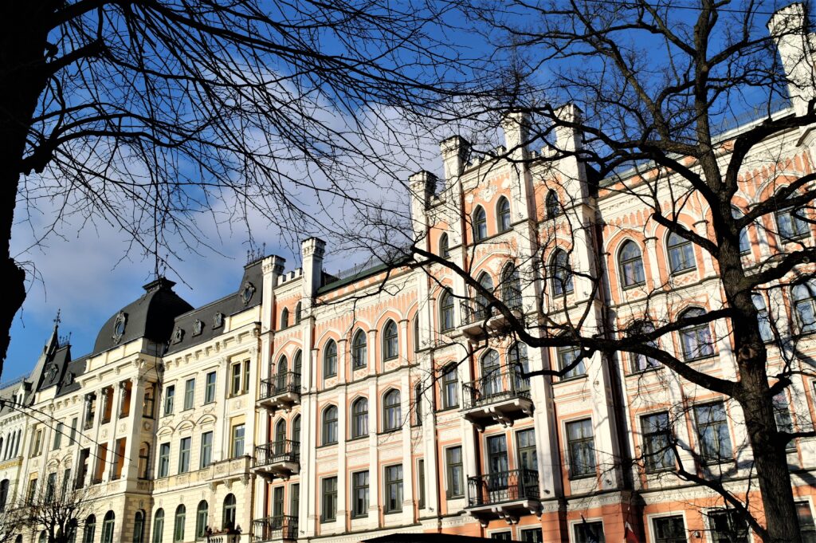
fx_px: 747
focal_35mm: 33
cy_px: 272
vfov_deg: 39.9
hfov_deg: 57.3
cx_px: 408
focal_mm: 22
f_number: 10
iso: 100
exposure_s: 1/180
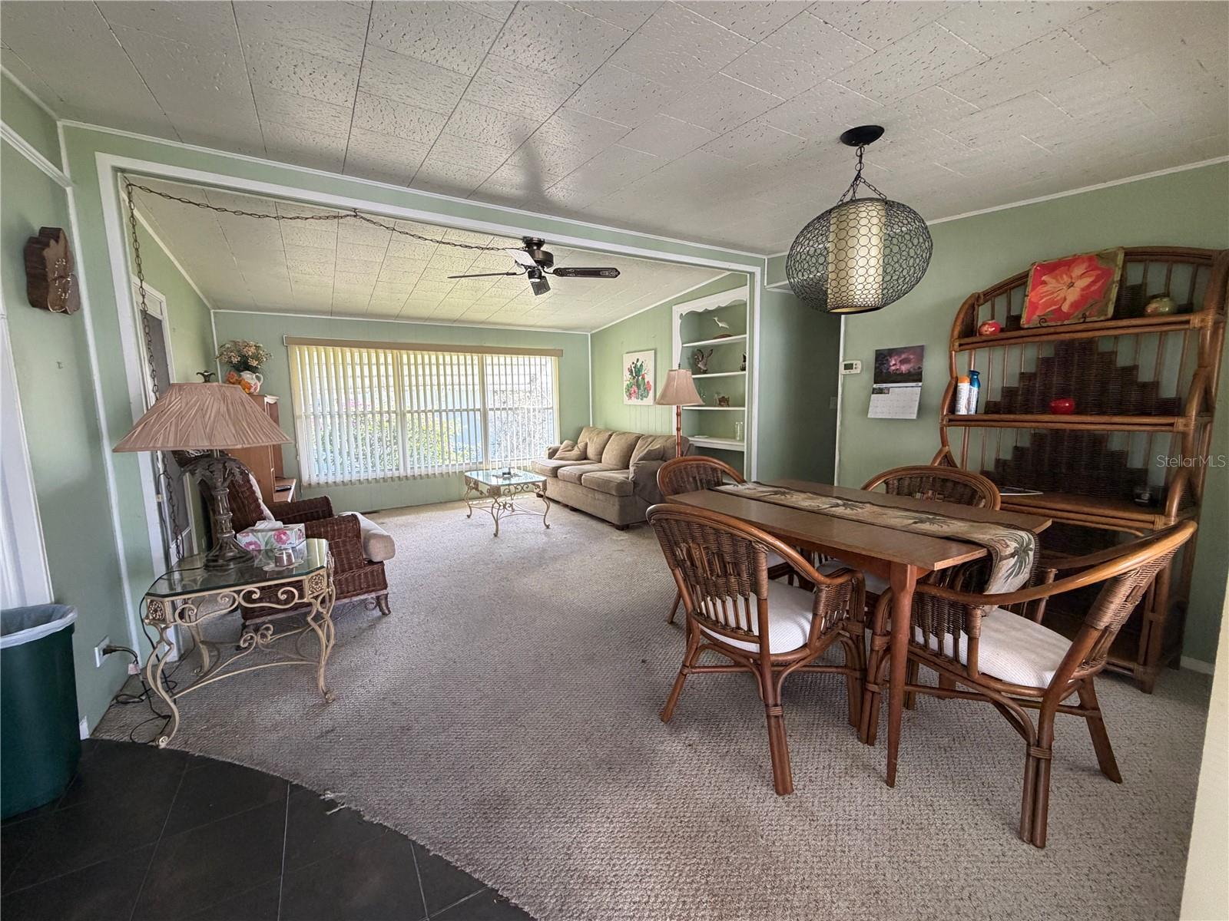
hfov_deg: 102.1
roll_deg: +1.0
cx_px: 614
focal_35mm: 14
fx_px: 497
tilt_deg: -6.7
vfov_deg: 85.7
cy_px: 460
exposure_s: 1/121
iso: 250
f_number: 2.2
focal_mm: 2.22
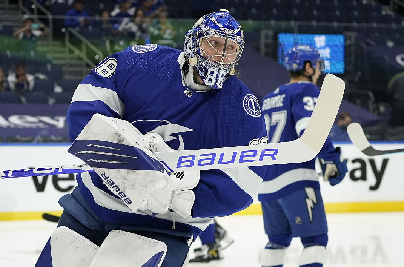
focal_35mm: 112
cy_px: 130
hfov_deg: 18.3
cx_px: 218
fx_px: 1254
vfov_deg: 12.2
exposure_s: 1/1250
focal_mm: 100
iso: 4000
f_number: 4.5
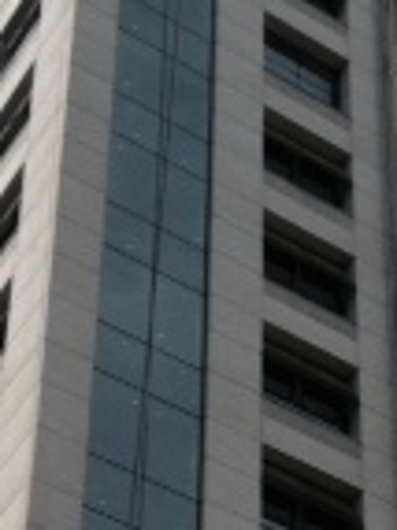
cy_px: 678
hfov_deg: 10.0
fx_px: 2267
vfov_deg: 12.9
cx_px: 352
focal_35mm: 148
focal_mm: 4.12
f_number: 2.4
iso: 50
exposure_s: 1/1550
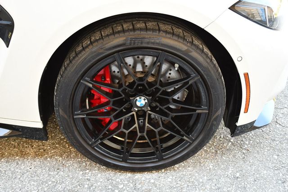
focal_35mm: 36
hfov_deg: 53.1
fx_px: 288
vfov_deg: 36.9
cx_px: 144
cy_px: 96
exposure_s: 1/200
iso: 800
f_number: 3.5
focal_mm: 18
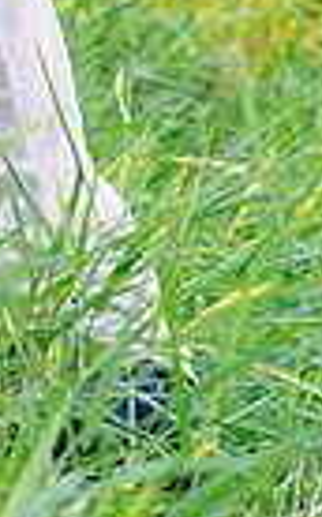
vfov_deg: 5.1
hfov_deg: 3.1
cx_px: -715
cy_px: -47
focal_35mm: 414
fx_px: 5825
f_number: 4.5
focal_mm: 86
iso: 800
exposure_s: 1/160
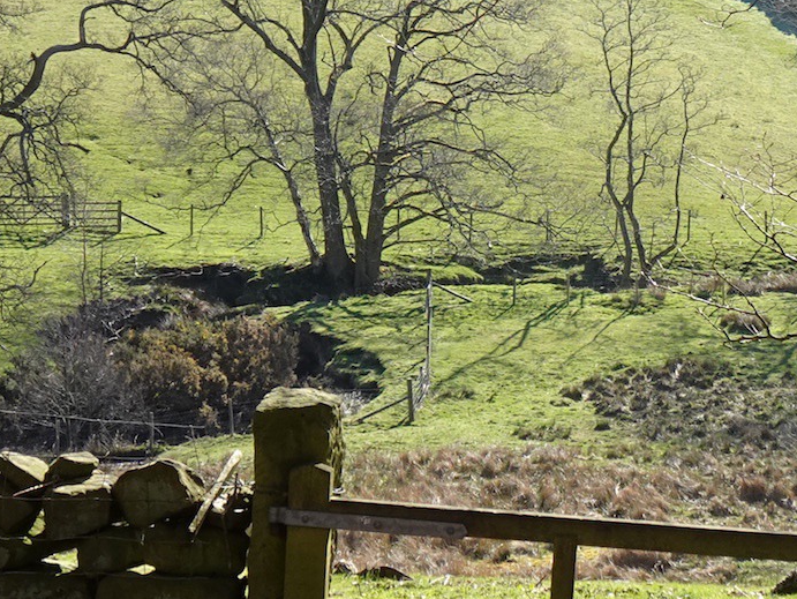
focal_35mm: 162
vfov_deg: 9.2
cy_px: 230
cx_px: 608
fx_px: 3732
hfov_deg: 12.2
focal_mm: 8.94
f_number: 4.5
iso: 80
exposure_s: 1/160
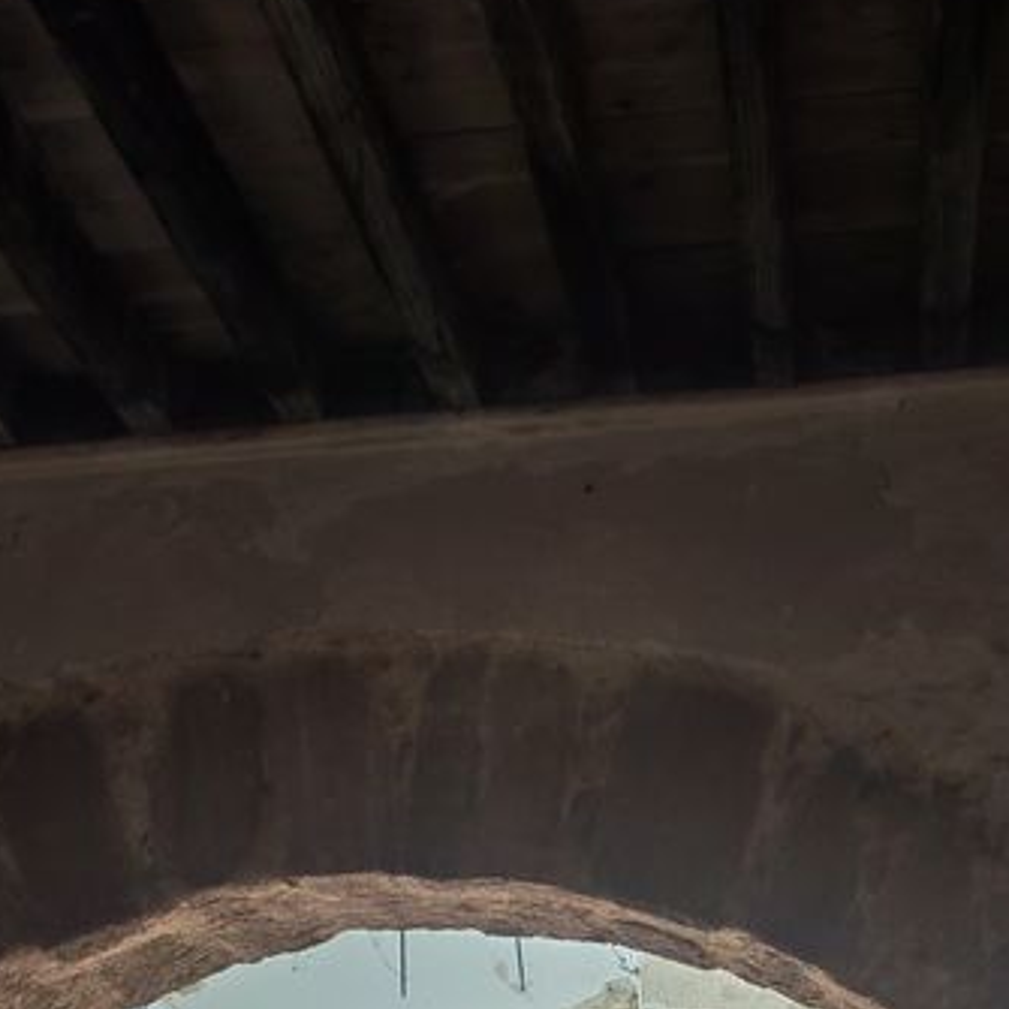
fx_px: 2506
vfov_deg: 21.1
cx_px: 611
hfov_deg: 22.7
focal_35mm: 76
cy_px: 1232
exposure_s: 1/50
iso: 125
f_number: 2
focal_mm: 6.83
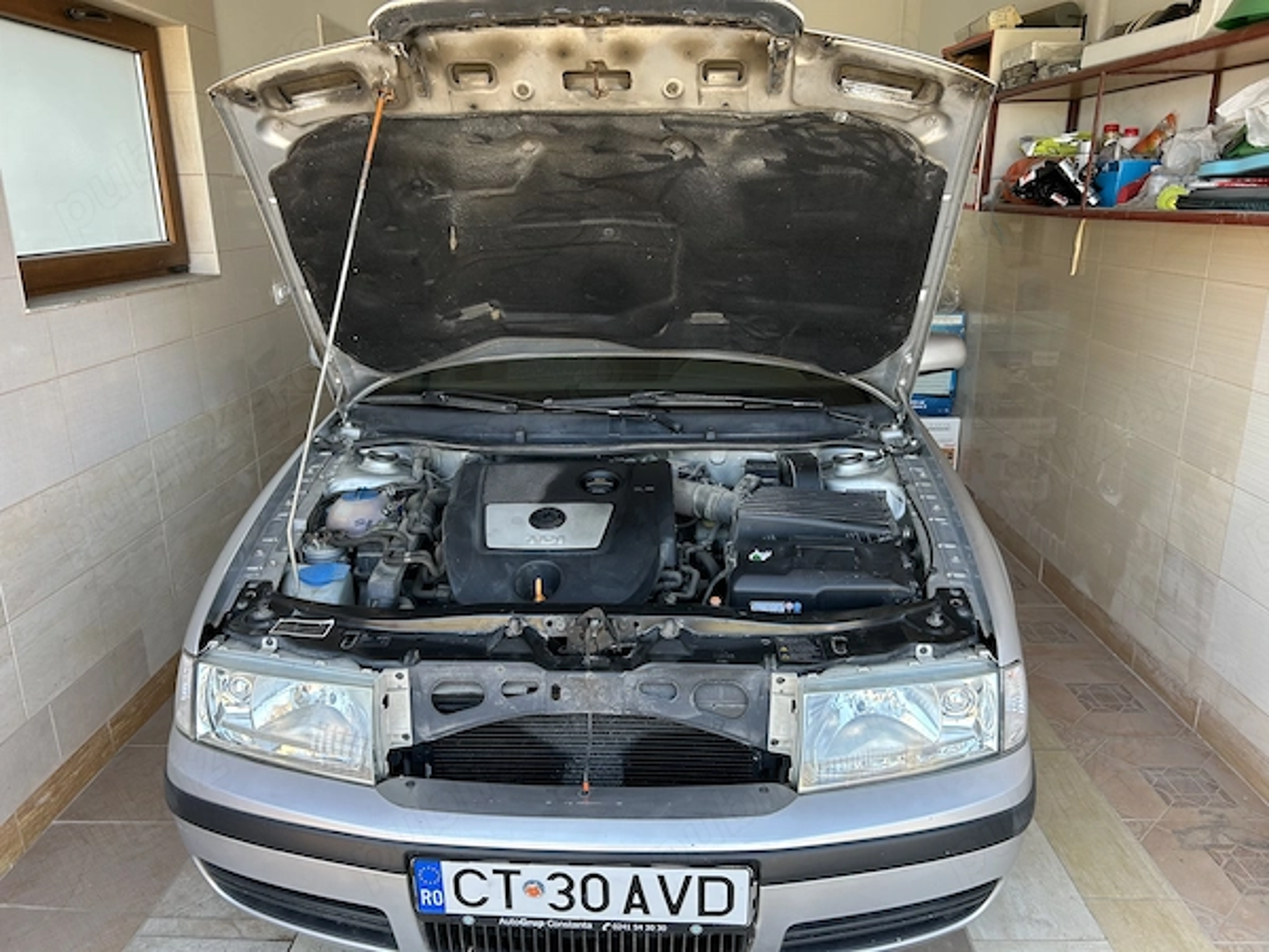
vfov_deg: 53.1
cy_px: 476
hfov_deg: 67.3
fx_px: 953
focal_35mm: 26
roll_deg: +0.6
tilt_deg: -16.5
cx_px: 634
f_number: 1.5
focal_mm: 5.7
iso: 40
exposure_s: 1/128
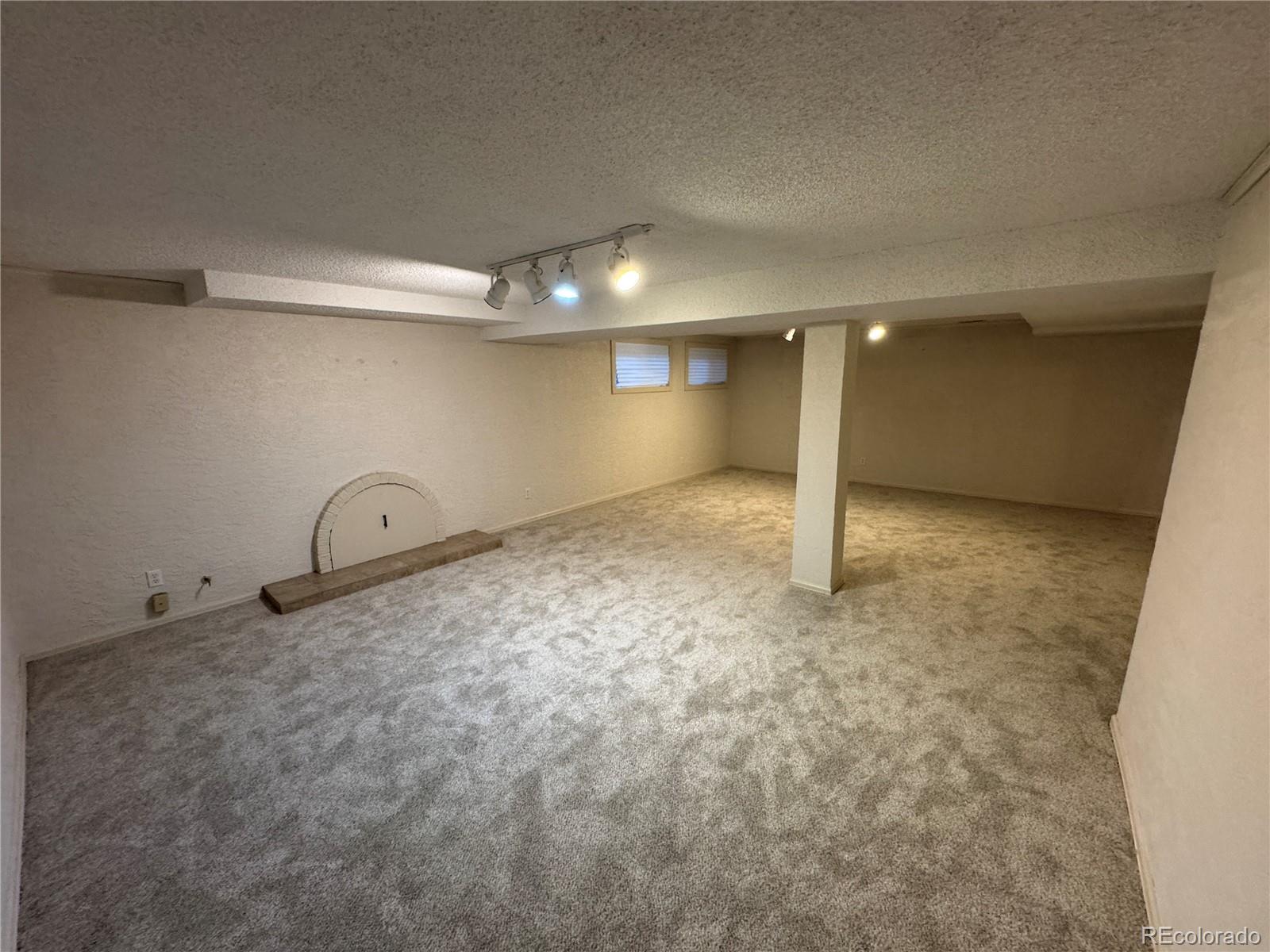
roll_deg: +0.9
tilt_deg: -12.7
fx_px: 514
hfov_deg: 102.1
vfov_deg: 85.7
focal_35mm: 14
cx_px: 635
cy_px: 476
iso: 320
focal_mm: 2.22
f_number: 2.2
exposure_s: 1/60
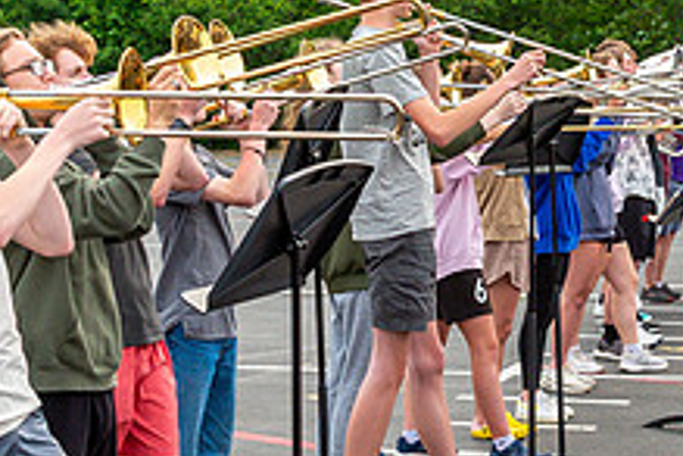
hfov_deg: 16.6
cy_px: 228
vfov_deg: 11.1
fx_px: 2333
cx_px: 450
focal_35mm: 123
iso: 1250
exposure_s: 1/500
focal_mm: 34
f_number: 8
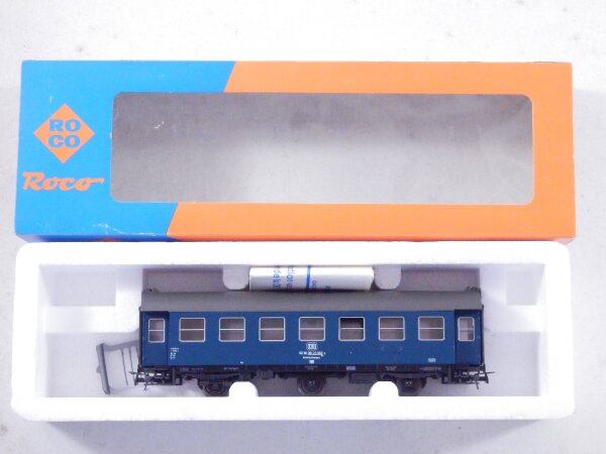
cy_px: 227
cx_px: 303
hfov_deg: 29.4
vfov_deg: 22.3
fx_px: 1155
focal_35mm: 66
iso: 1600
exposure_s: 1/160
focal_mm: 11.9
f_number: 4.4
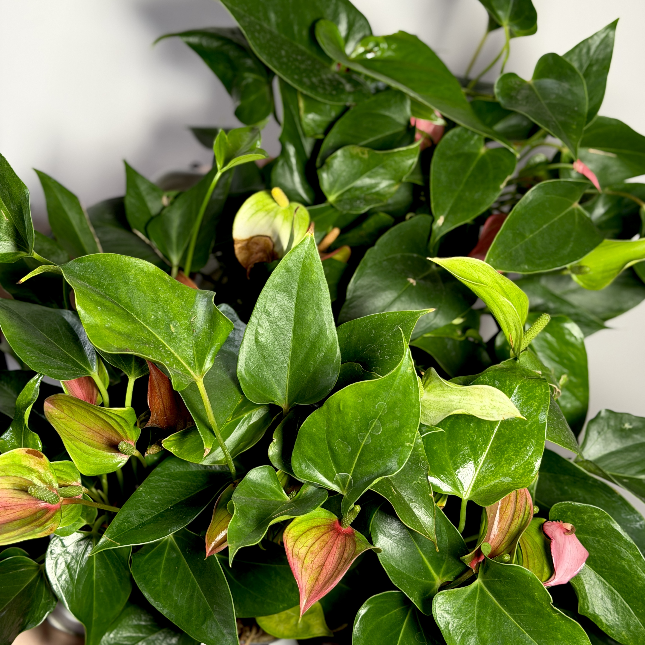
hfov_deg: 30.0
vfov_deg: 30.0
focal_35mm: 57
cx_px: 325
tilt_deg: -17.8
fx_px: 1202
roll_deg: -3.4
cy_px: 292
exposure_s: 1/72
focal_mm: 6.76
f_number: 1.78
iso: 100
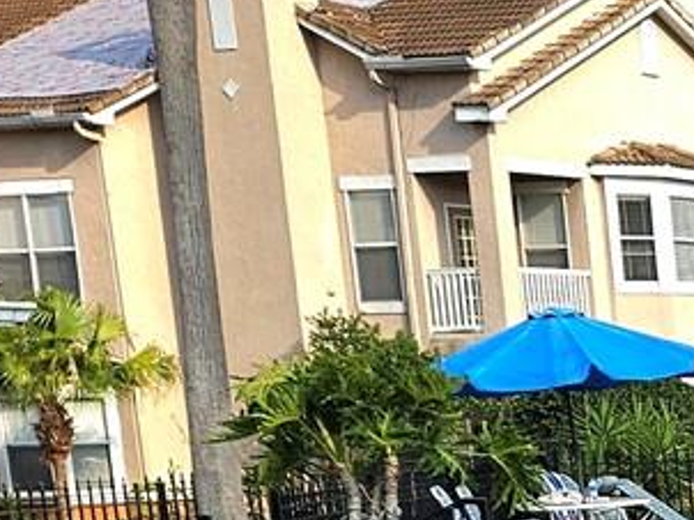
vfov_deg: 11.6
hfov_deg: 12.9
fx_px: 2444
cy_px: 775
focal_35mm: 122
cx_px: 1583
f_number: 1.8
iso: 25
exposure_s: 1/1429
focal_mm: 5.4
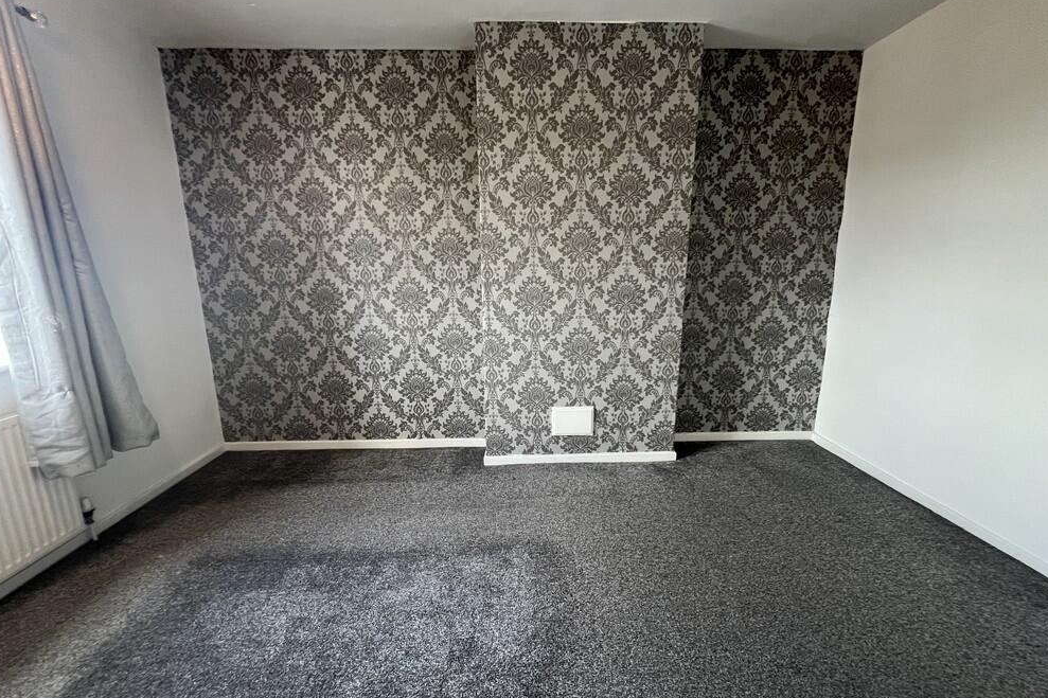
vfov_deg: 81.2
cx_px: 534
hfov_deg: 104.3
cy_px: 358
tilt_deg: -10.9
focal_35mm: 14
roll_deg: +0.3
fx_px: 407
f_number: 1.8
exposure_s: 1/99
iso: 250
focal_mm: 1.57
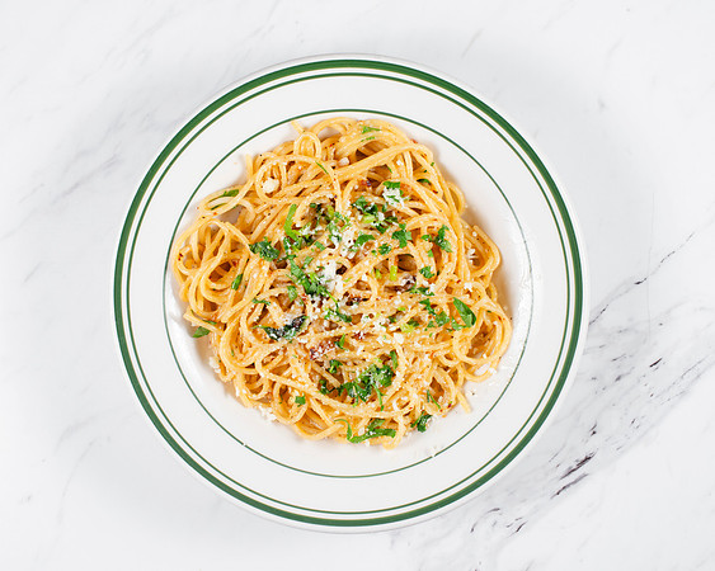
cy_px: 270
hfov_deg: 29.2
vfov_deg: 23.5
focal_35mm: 65
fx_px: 1371
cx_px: 334
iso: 200
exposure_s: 1/250
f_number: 10
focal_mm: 50
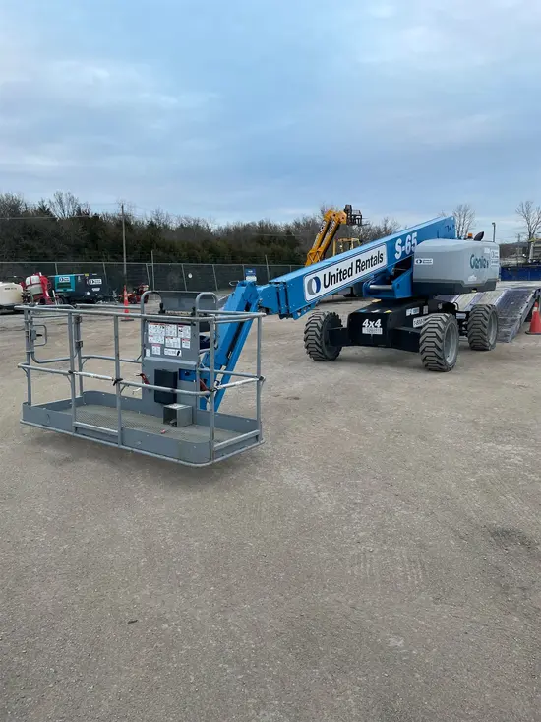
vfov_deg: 67.3
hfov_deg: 53.1
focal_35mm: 26
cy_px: 361
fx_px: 542
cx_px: 270
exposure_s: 1/121
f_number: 1.6
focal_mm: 4.2
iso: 80
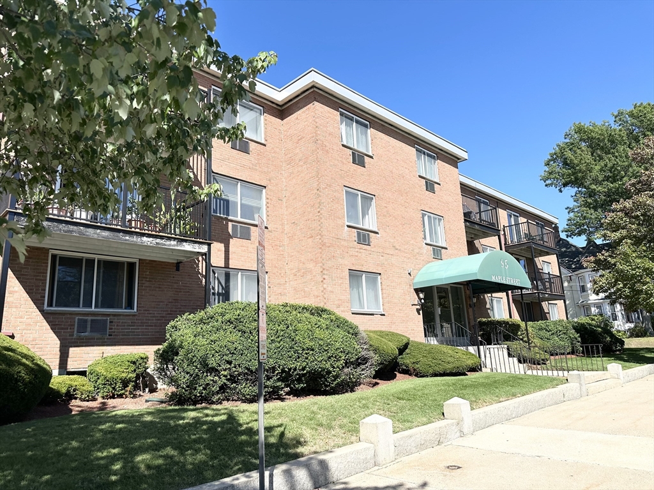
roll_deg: +1.9
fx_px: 453
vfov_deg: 56.8
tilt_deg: +12.9
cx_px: 327
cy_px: 245
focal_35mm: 24
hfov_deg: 71.6
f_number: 1.78
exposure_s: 1/3717
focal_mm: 6.86
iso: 80
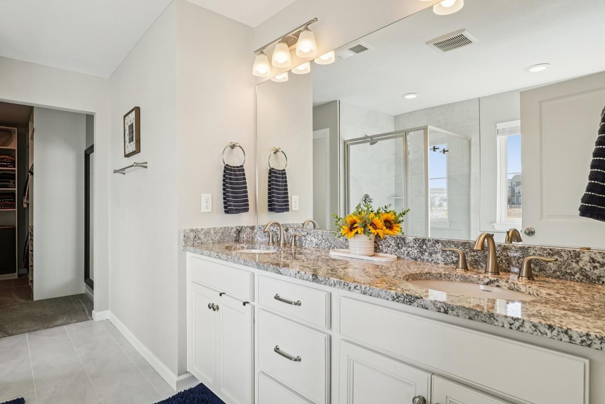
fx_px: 312
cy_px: 205
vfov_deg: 65.8
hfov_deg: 87.9
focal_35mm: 19
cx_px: 267
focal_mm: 11
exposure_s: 1/30
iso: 100
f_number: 8
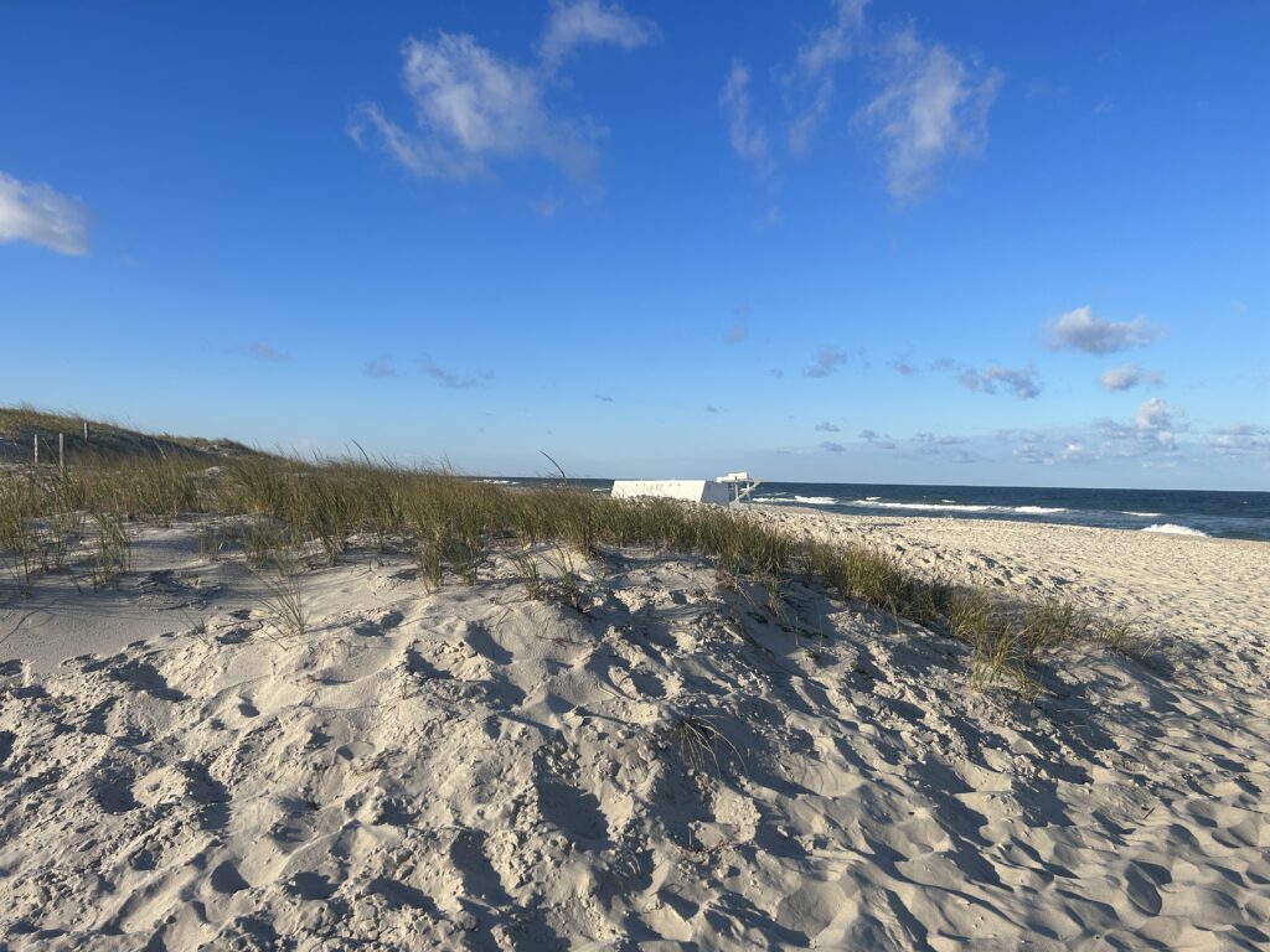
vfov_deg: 53.1
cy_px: 476
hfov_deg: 67.3
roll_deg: -1.3
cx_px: 635
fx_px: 954
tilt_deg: +0.3
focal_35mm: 26
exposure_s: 1/4630
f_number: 1.5
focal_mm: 5.7
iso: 50
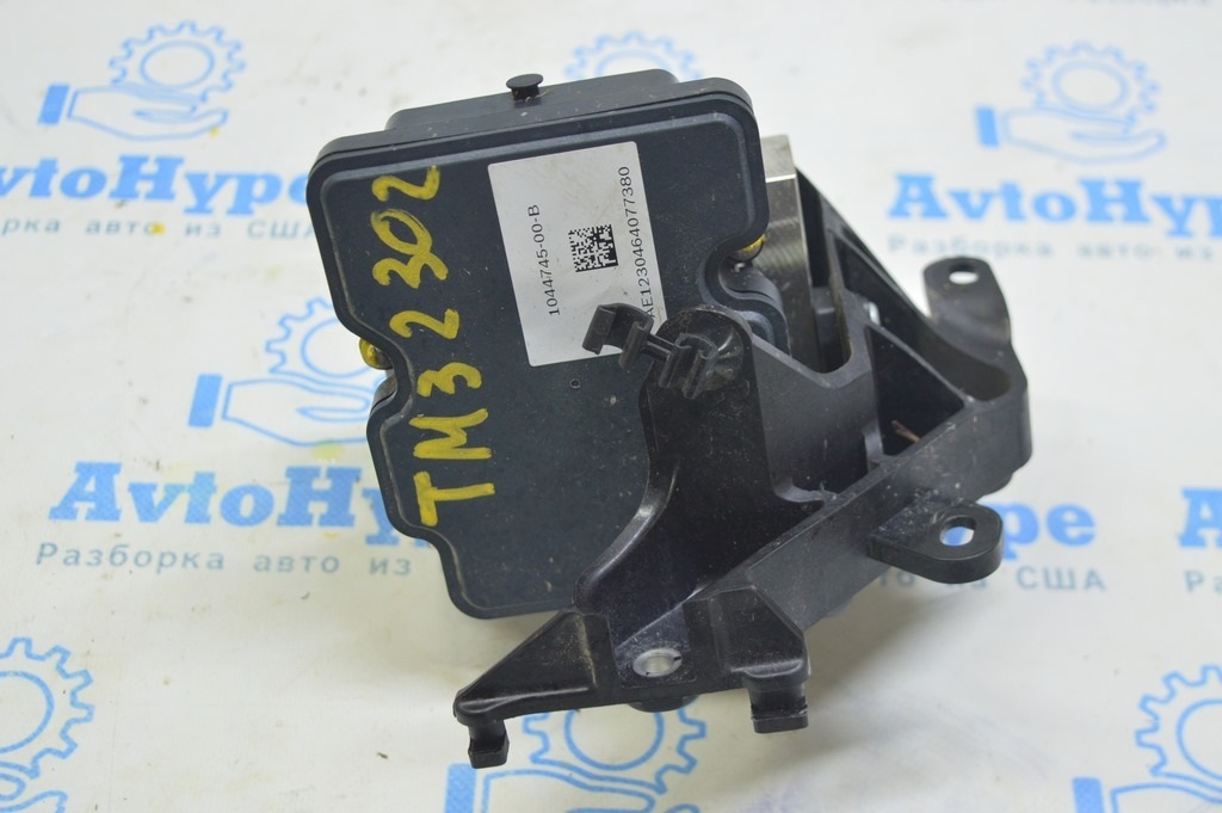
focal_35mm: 57
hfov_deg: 35.1
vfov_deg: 23.7
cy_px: 406
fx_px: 1933
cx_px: 611
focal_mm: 38
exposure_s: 1/15
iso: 400
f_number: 5.6
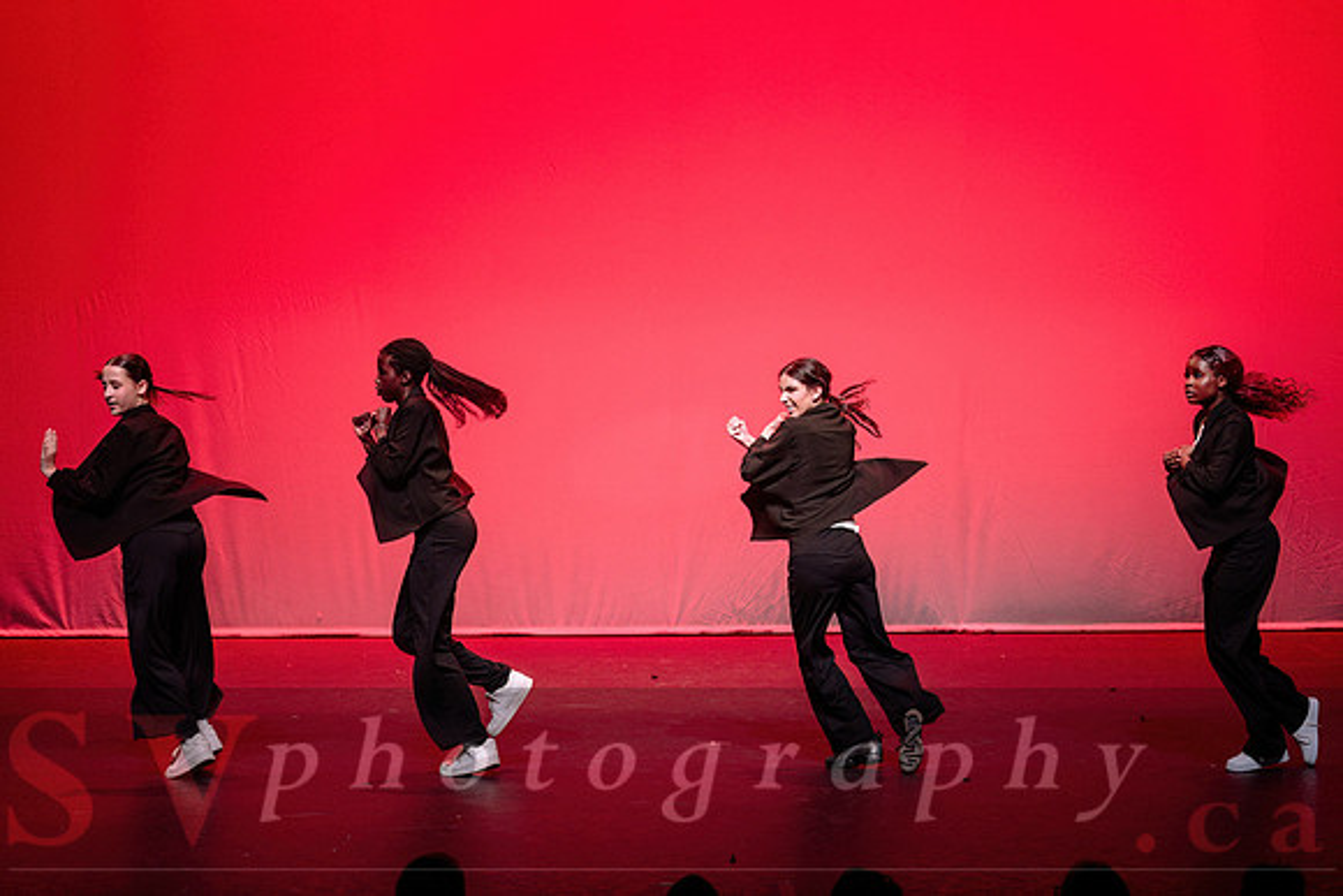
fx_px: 4511
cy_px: 419
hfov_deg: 16.9
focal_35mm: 121
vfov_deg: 11.3
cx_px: 748
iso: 1250
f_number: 2.8
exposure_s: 1/400
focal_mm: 95
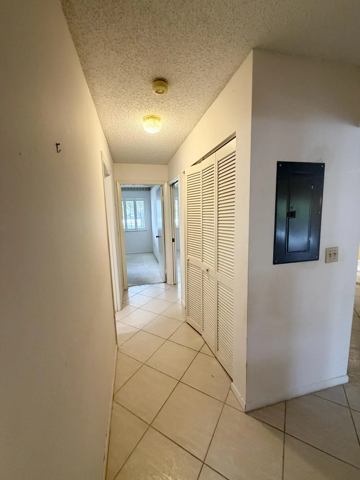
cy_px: 240
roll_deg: +1.4
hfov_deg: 85.7
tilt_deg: -5.6
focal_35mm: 14
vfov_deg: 102.1
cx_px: 180
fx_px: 194
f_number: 2.2
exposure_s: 1/60
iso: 200
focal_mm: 2.22
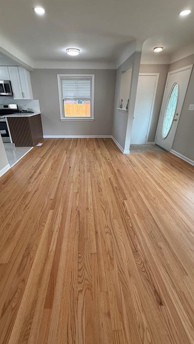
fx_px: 146
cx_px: 88
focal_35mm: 16
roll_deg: +0.4
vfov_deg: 99.4
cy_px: 170
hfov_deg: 67.0
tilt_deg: -25.3
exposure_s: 1/120
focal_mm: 2.22
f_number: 2.2
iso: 160
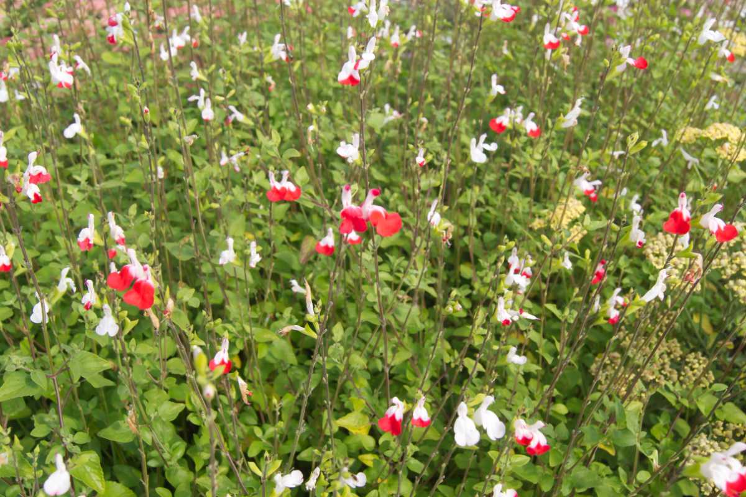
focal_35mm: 36
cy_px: 248
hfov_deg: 53.1
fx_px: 746
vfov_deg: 36.9
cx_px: 373
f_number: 10
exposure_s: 1/320
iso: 500
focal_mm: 24
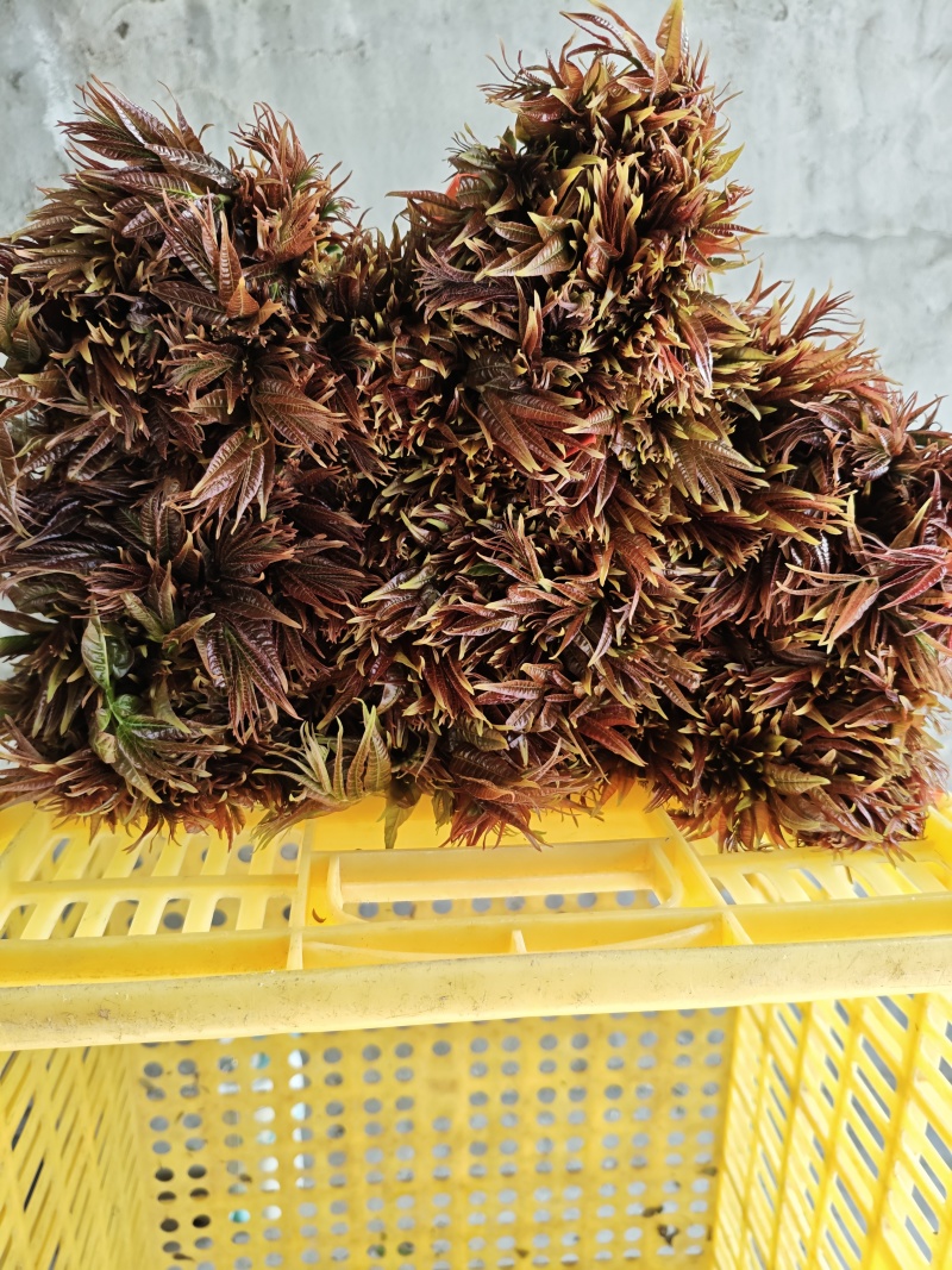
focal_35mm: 26
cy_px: 635
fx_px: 954
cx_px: 476
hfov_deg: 53.1
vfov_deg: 67.3
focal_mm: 4.94
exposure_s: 1/200
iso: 100
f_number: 1.5
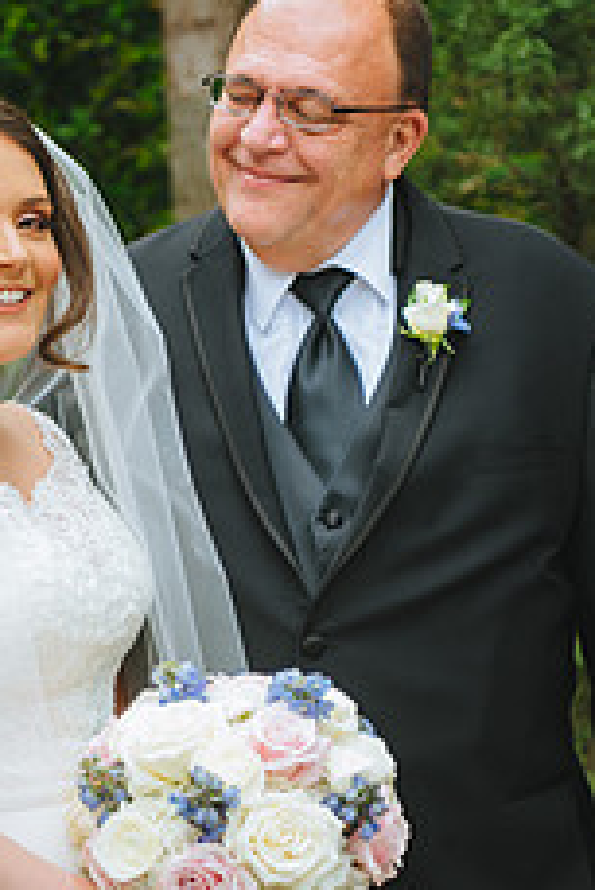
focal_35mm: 110
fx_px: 2723
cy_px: 556
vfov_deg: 18.5
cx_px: 235
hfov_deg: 12.5
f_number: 2.8
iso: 125
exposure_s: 1/160
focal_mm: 56
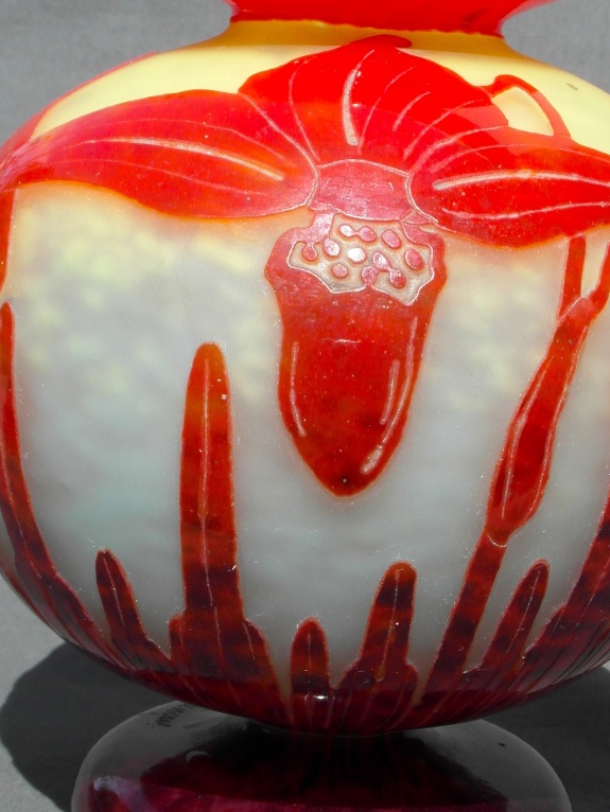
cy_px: 422
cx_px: 318
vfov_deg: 23.5
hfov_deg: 17.8
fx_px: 1949
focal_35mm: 83
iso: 80
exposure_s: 1/250
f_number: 6
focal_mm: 8.7
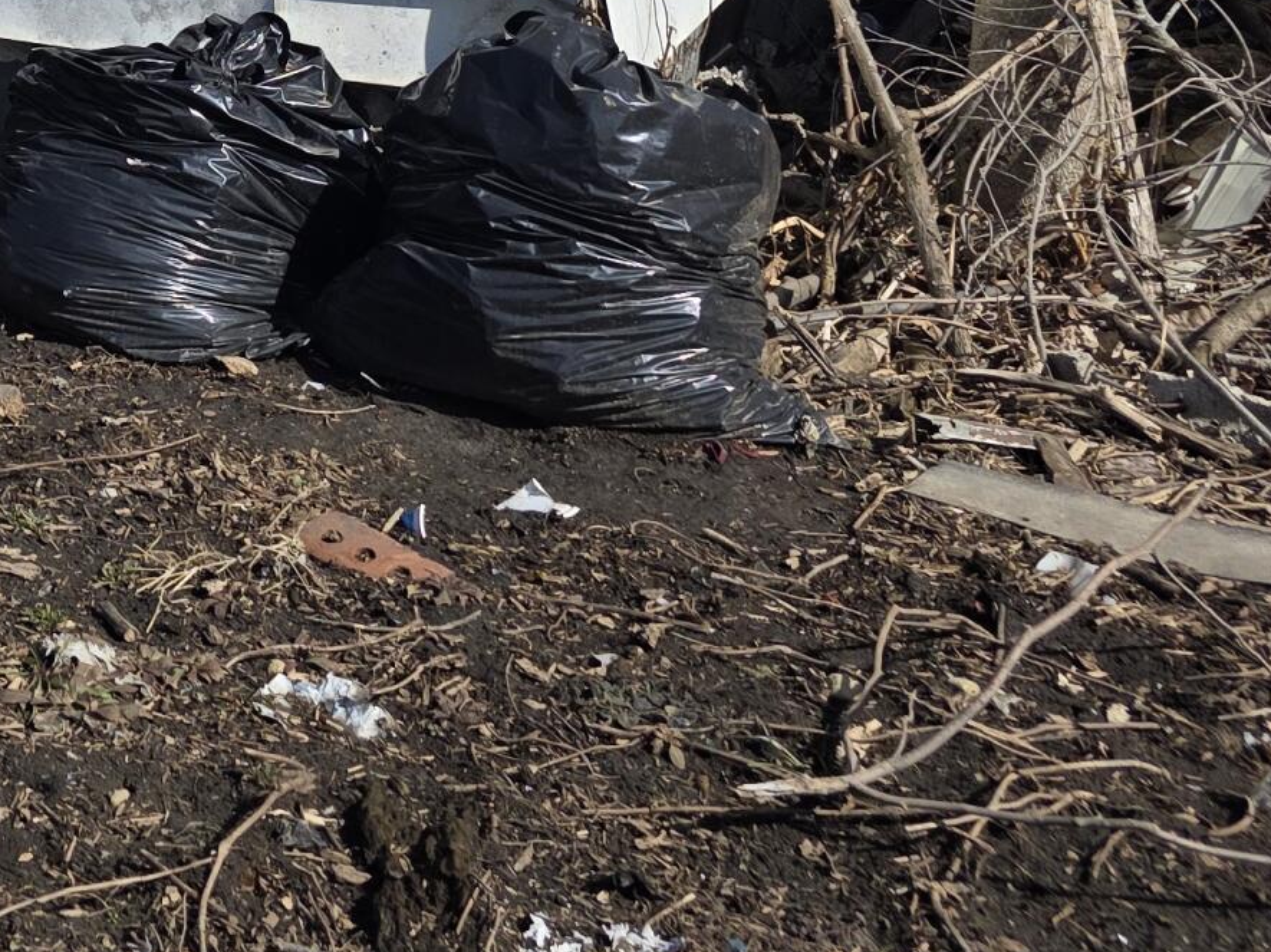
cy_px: -633
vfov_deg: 16.5
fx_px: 2863
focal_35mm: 78
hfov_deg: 21.7
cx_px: -523
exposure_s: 1/6574
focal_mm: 6.3
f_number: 1.7
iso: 80
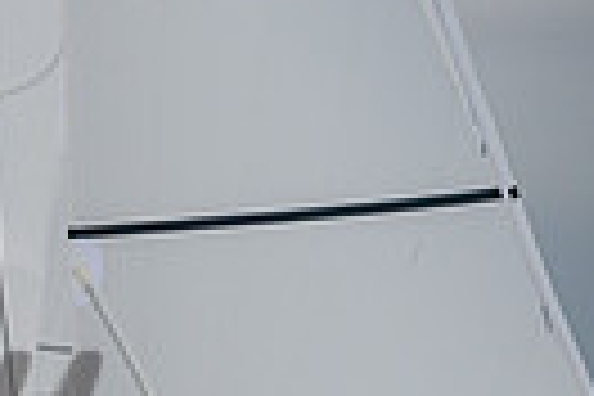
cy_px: 565
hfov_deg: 3.0
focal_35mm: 681
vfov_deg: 2.0
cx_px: -544
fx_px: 11236
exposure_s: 1/1000
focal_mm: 155
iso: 160
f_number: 6.3
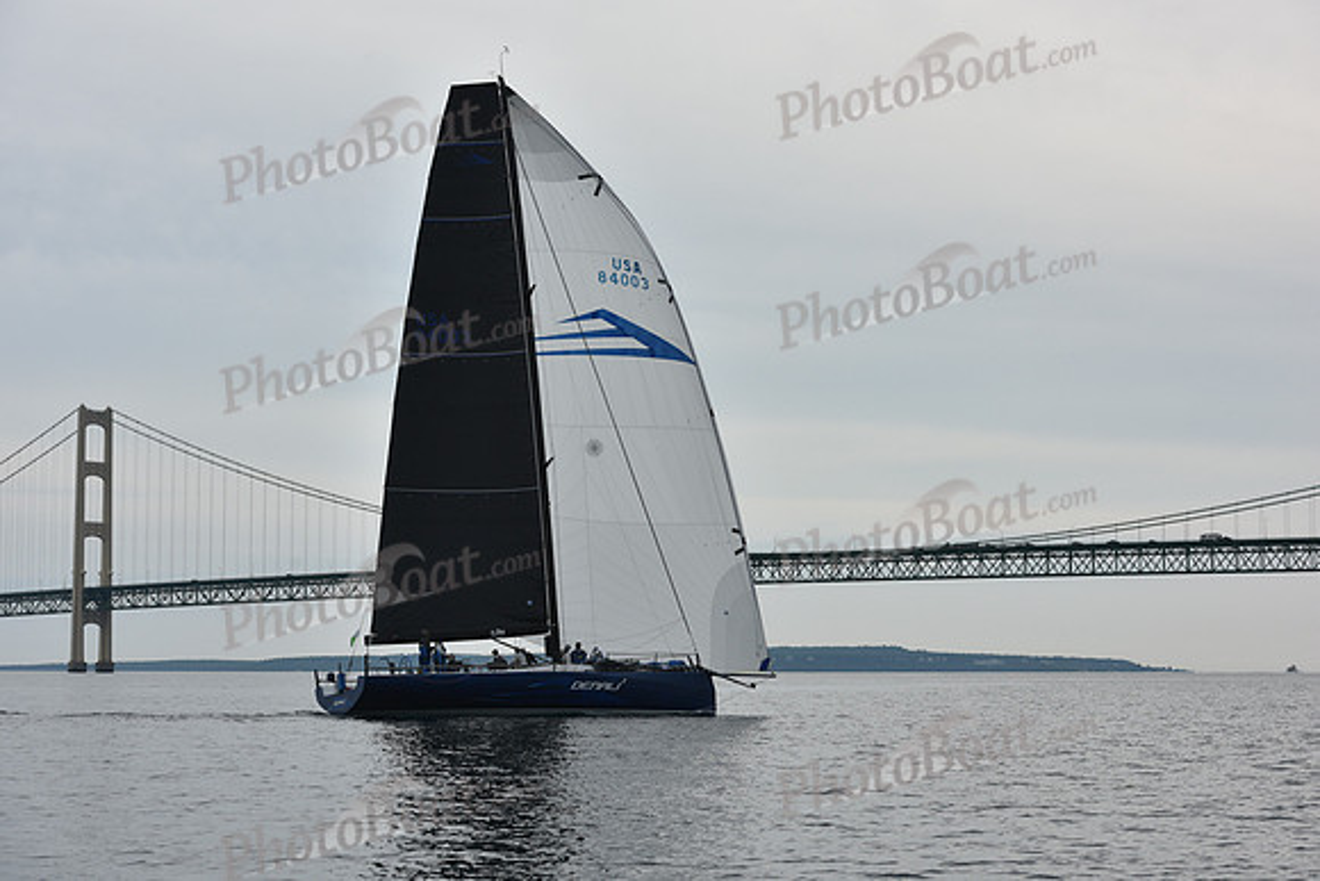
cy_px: 440
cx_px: 660
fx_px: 2567
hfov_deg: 28.8
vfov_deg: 19.5
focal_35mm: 70
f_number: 8
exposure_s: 1/800
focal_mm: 70
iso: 250
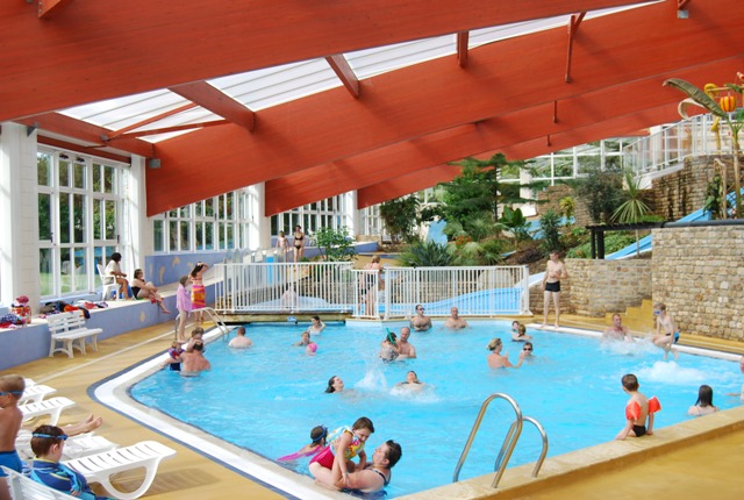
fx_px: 932
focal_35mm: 45
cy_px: 250
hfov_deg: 43.5
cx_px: 372
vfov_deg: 30.0
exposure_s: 1/125
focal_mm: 30
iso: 100
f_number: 5.6
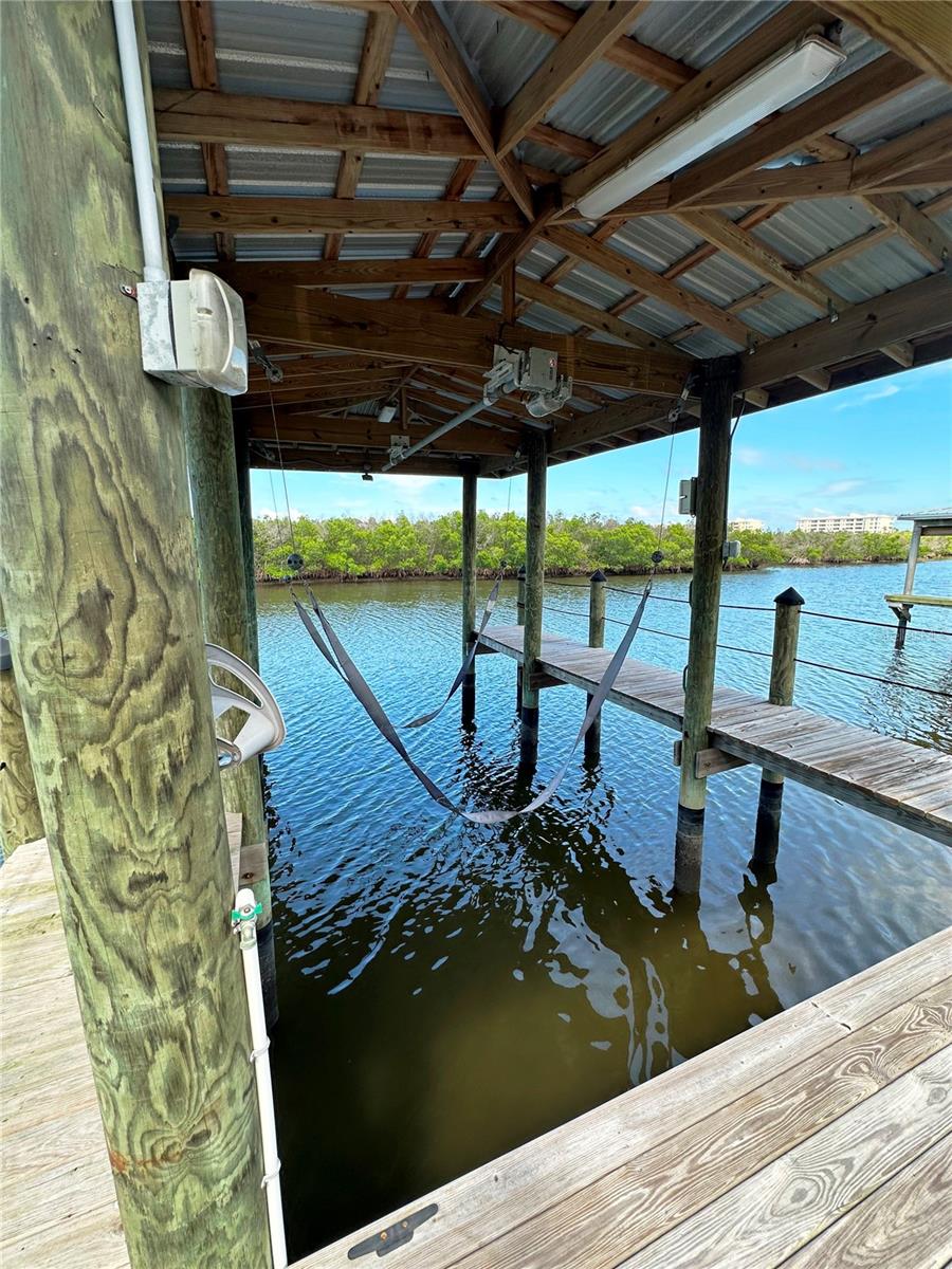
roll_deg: +0.2
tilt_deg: -9.4
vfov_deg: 102.1
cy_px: 634
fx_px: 513
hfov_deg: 85.7
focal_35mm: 14
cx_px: 476
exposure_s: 1/330
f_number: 2.2
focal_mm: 2.22
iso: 40
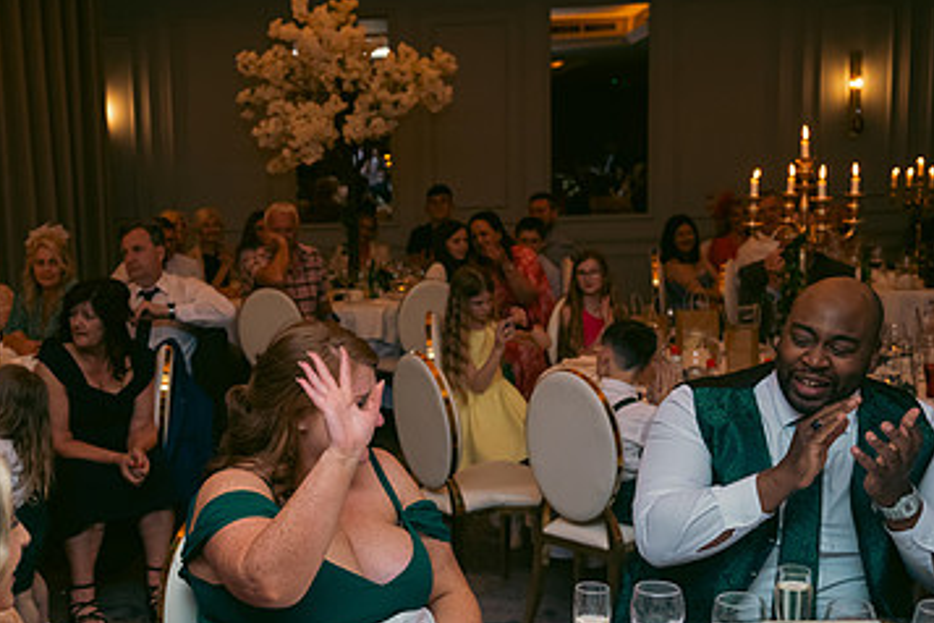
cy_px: 368
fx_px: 1349
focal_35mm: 52
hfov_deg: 37.5
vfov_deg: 25.9
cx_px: 259
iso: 800
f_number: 3.5
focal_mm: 32
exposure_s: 1/160
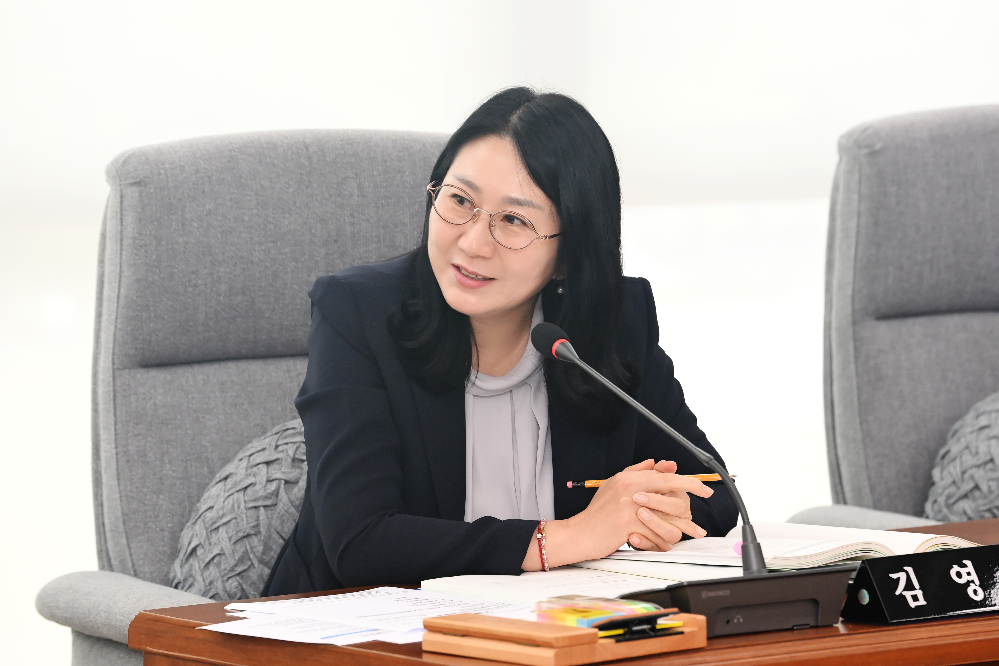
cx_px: 517
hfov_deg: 10.9
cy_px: 335
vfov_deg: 7.3
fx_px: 5245
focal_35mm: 189
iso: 2500
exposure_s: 1/250
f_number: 6.3
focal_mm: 170
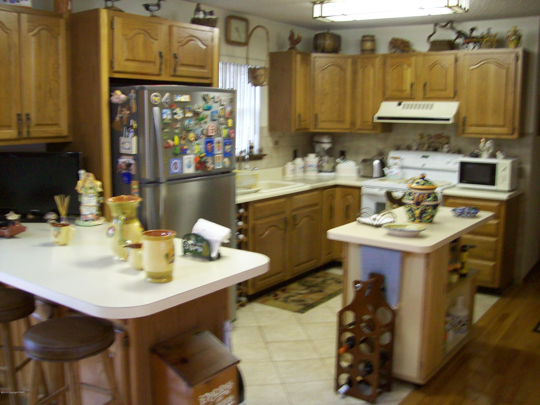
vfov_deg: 39.7
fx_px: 562
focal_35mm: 36
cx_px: 270
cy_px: 202
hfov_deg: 51.4
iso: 160
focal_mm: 6
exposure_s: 1/11.8
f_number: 2.7
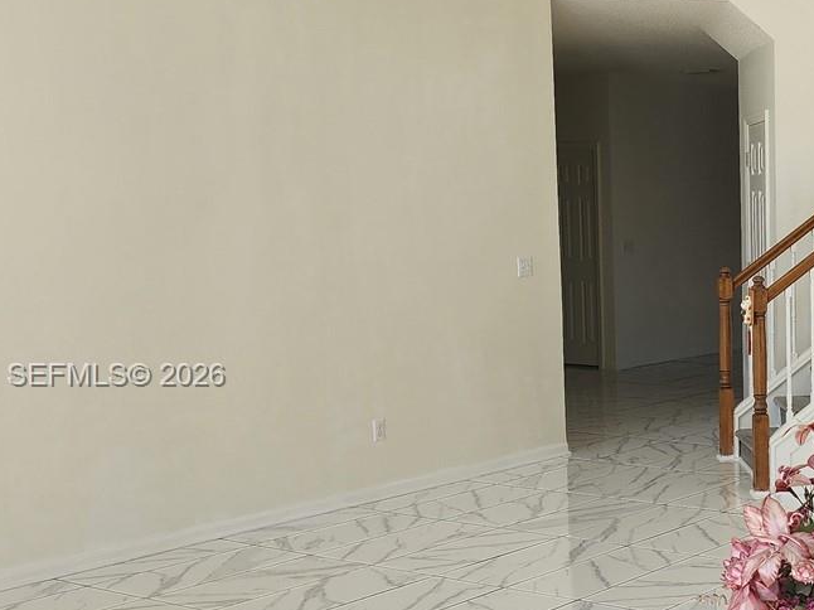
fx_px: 1340
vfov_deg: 25.6
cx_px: 840
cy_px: 377
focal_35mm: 57
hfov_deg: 31.0
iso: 50
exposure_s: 1/180
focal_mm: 6.4
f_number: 1.8
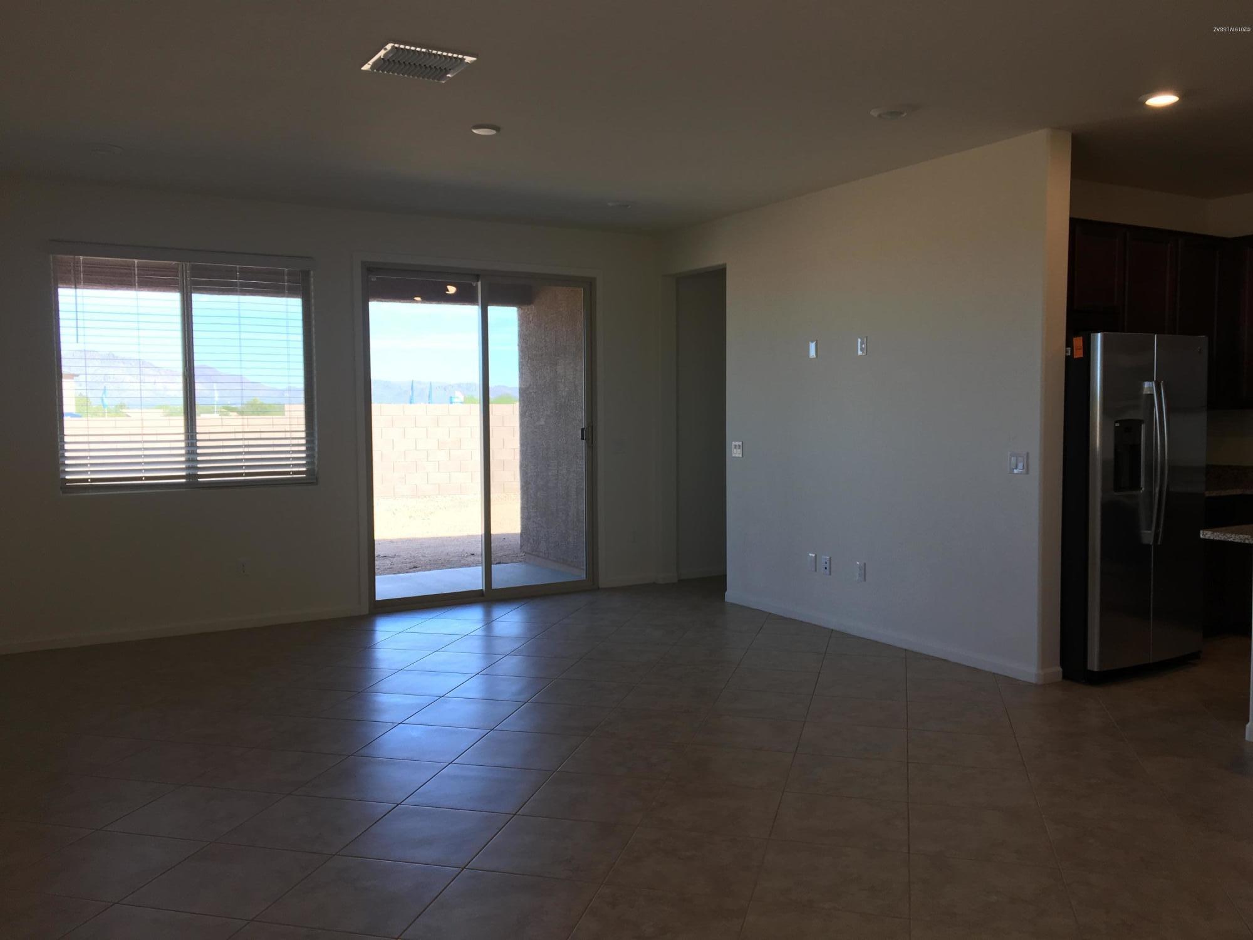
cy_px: 470
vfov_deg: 48.2
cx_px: 626
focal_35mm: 29
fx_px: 1050
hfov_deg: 61.7
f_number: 2.2
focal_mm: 4.15
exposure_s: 1/120
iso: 32
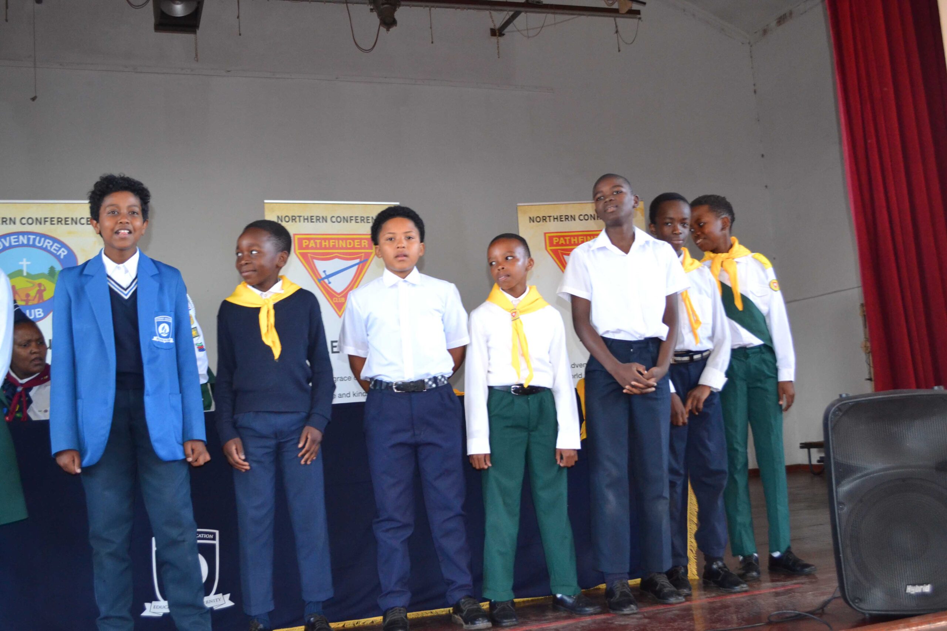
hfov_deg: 49.6
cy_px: 316
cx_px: 474
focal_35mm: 39
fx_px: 1026
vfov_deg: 34.2
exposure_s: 1/60
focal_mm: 26
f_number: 4.2
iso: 1400
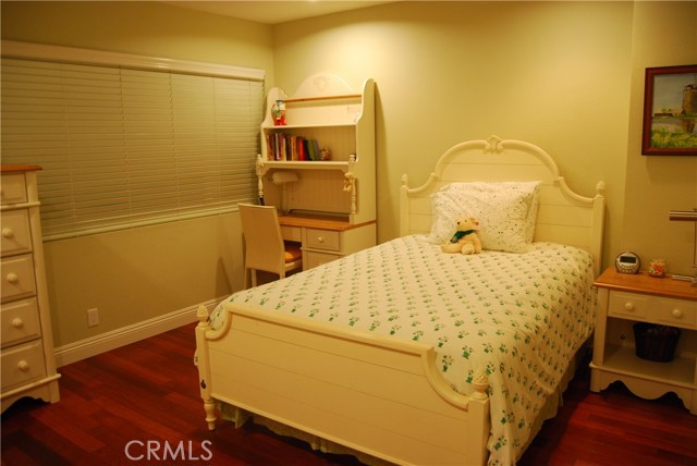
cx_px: 348
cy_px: 233
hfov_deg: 67.3
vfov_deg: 48.0
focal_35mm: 27
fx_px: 523
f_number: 3.5
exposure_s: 1/30
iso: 560
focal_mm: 18
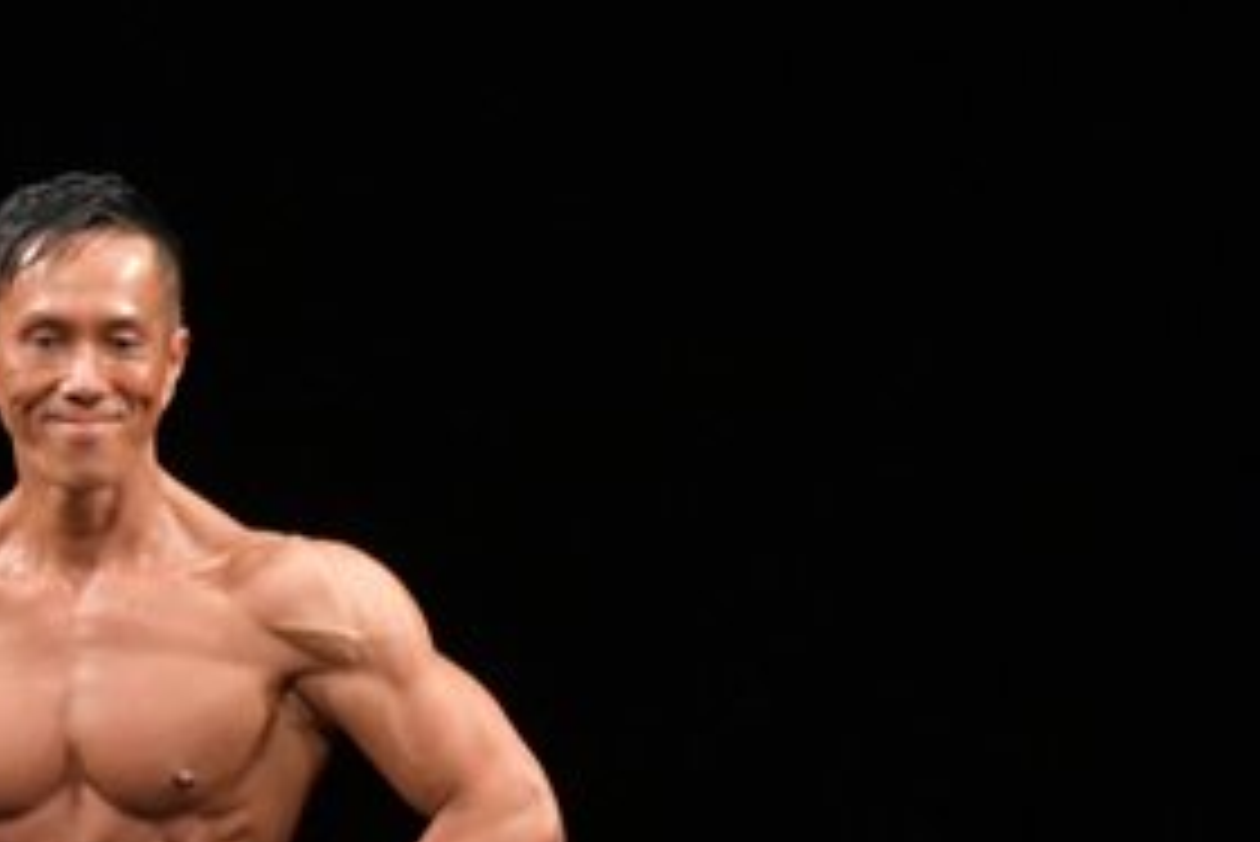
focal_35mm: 788
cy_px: 1139
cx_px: 245
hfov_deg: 2.6
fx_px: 27593
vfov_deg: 1.7
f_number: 5.6
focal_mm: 190
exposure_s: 1/400
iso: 3200
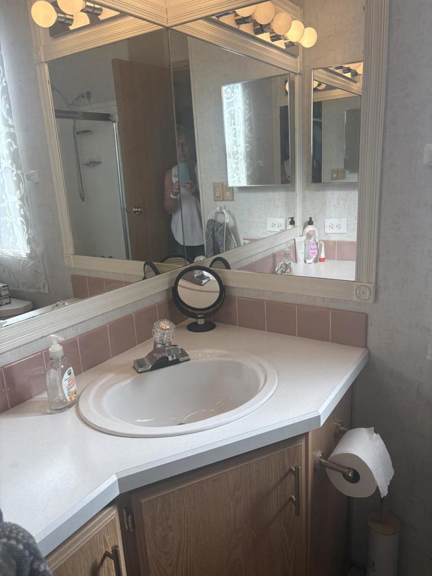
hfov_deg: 53.1
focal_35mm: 26
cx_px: 216
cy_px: 288
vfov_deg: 67.3
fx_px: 433
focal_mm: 5.96
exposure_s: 1/404
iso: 50
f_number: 1.6
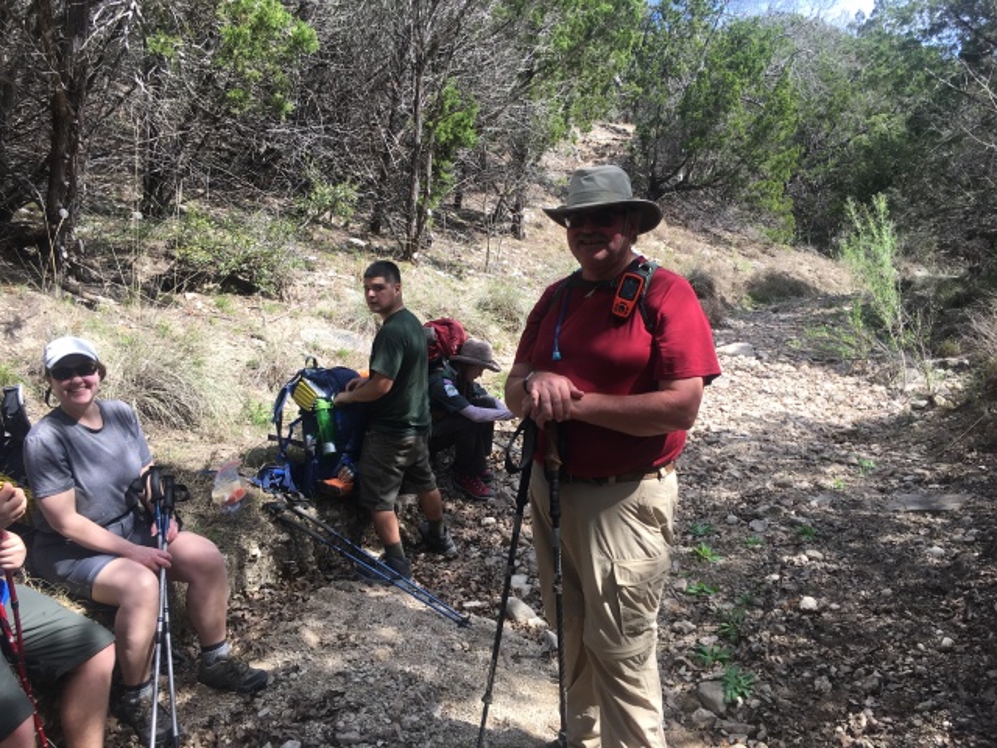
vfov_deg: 48.2
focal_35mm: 29
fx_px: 835
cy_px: 374
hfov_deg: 61.7
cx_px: 498
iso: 25
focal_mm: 4.15
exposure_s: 1/534
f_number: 2.2
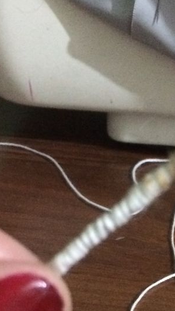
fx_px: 733
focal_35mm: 89
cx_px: 185
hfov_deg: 13.4
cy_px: 334
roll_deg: -2.8
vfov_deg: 22.7
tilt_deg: -35.2
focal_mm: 4.15
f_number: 2.2
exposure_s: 1/15
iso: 500
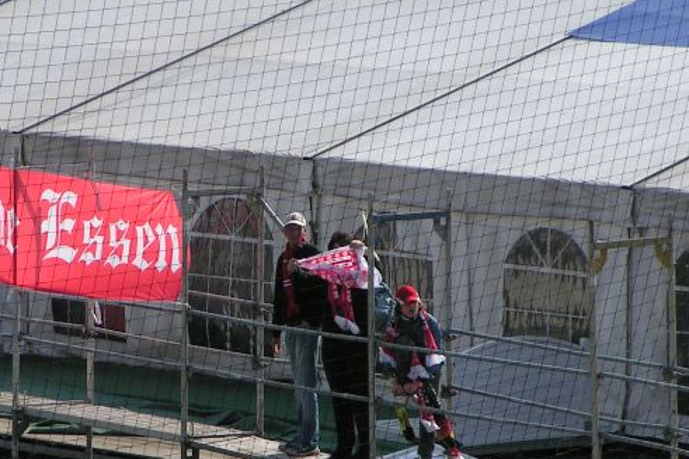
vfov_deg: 3.8
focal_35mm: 366
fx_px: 7002
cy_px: 247
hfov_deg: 5.6
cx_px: 199
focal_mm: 33
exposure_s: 1/1000
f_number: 3.5
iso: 50
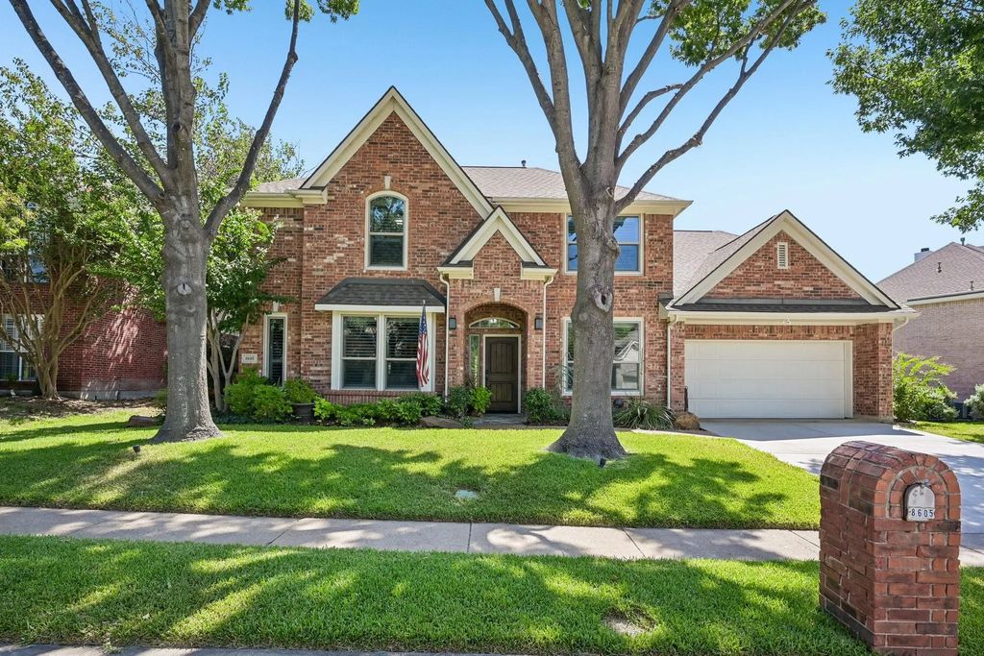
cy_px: 328
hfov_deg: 88.4
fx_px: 506
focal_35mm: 18
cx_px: 492
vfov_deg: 66.0
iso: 250
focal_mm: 18.5
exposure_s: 1/320
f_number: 9
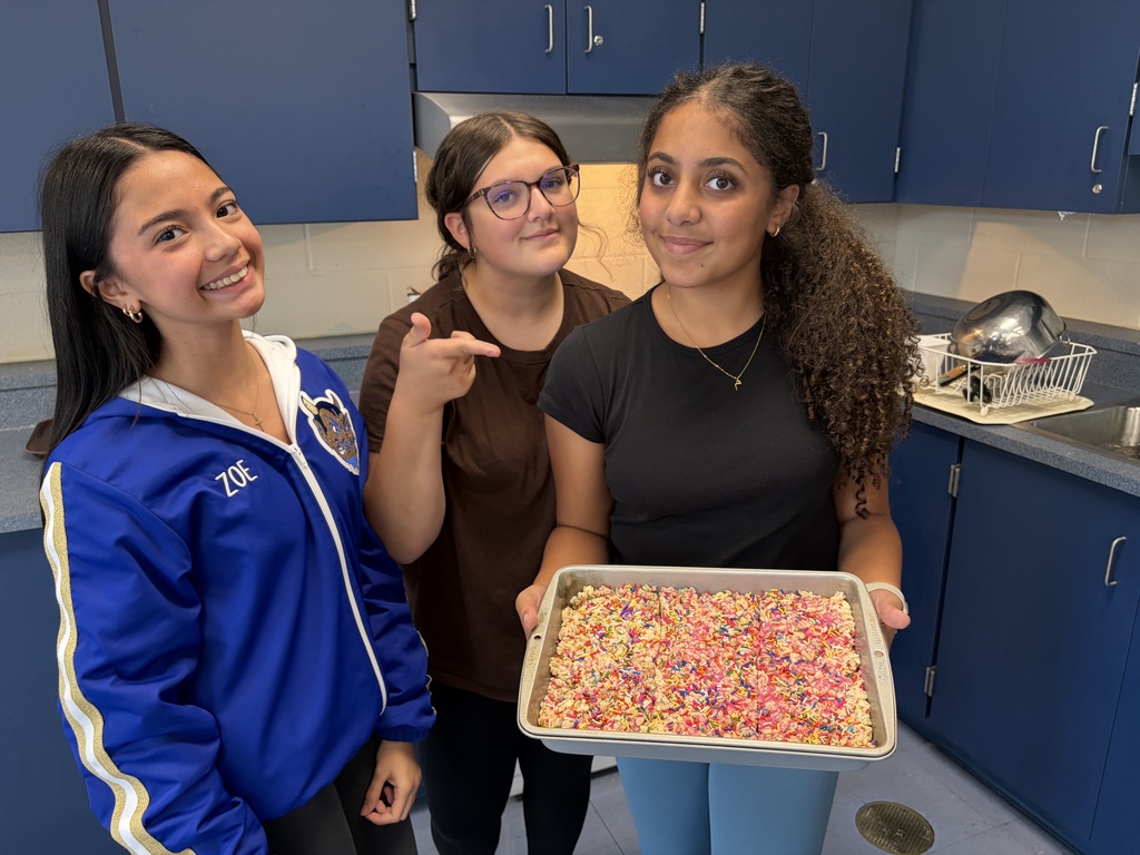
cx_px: 570
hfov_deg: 67.3
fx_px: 856
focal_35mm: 26
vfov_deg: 53.1
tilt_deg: -16.4
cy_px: 428
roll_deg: +0.7
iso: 160
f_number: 1.6
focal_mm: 5.96
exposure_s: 1/60
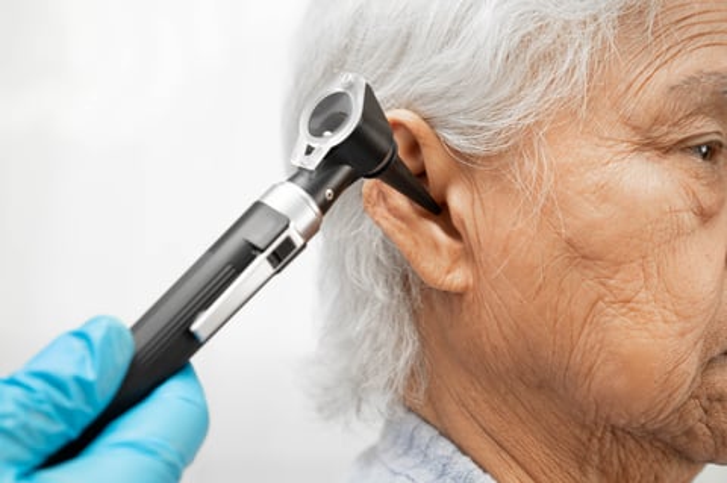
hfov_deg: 39.6
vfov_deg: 26.9
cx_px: 364
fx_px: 1009
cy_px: 242
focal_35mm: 50
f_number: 4
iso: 640
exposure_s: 1/100
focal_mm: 50
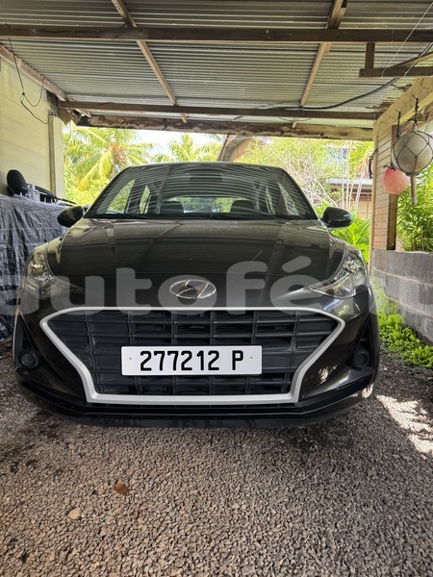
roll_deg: -0.4
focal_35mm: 24
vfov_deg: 71.6
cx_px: 216
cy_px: 288
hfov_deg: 56.8
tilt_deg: -6.3
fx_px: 400
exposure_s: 1/162
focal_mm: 6.76
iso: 100
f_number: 1.78
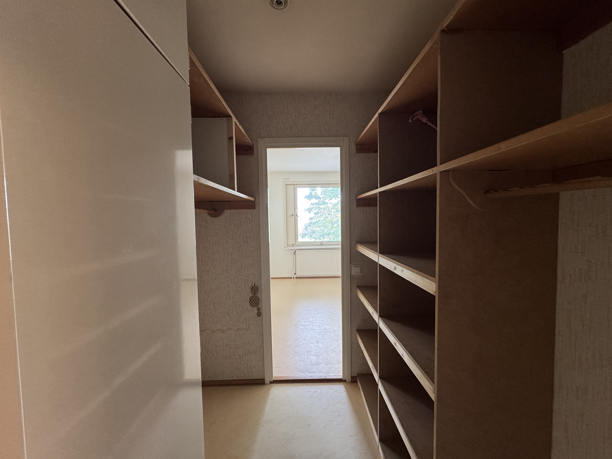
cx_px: 306
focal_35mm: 14
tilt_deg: -2.5
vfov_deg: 85.7
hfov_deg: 102.1
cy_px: 230
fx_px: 248
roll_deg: +0.8
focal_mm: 2.22
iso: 320
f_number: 2.2
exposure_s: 1/100
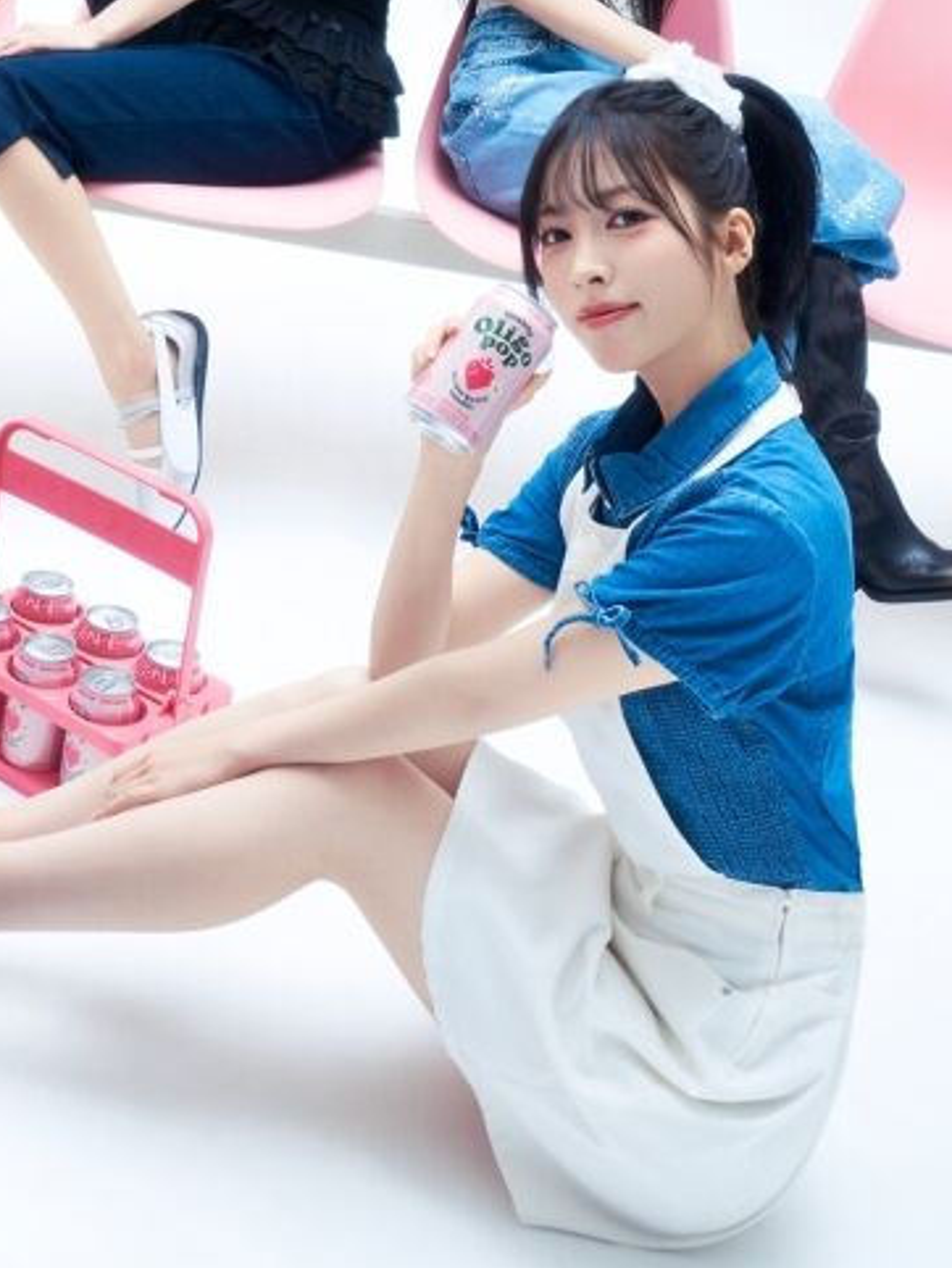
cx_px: 113
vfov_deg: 28.0
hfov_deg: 21.5
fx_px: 2455
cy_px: 158
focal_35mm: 67
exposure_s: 1/160
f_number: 11
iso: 400
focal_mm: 35
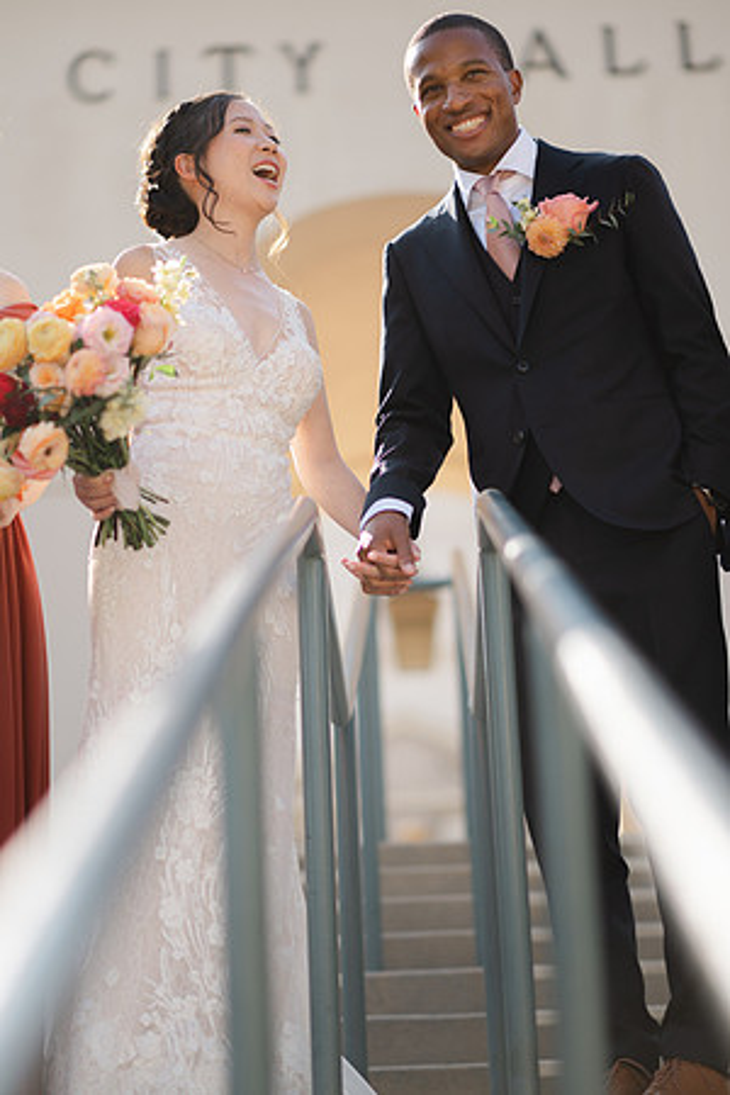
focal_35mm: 85
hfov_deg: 16.1
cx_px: 365
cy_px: 548
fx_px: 2585
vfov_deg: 23.9
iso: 100
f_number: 1.8
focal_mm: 85
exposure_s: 1/2500
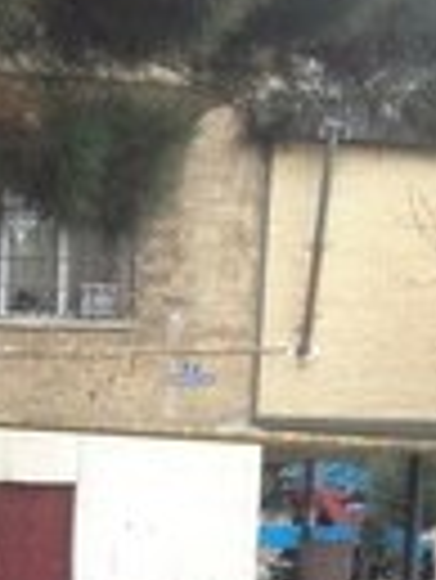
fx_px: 2129
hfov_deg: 11.4
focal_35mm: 127
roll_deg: -1.4
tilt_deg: -8.0
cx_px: -130
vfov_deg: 14.4
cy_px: 899
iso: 50
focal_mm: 4.12
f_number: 2.4
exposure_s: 1/24
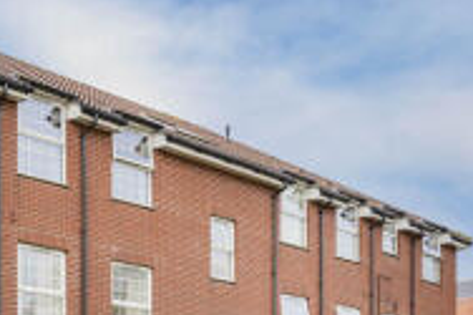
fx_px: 883
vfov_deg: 19.5
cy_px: 334
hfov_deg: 29.3
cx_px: 93
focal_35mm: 67
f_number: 8
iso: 800
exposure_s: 1/400
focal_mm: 26.5
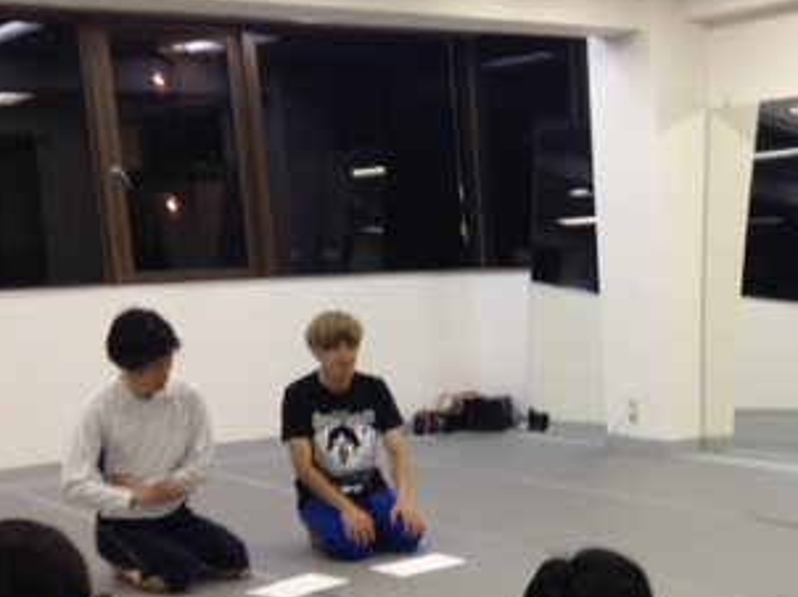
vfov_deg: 20.6
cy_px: 531
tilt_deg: -11.2
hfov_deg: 27.0
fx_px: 1612
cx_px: 692
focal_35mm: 70
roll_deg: +2.6
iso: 50
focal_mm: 4.12
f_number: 2.4
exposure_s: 1/33
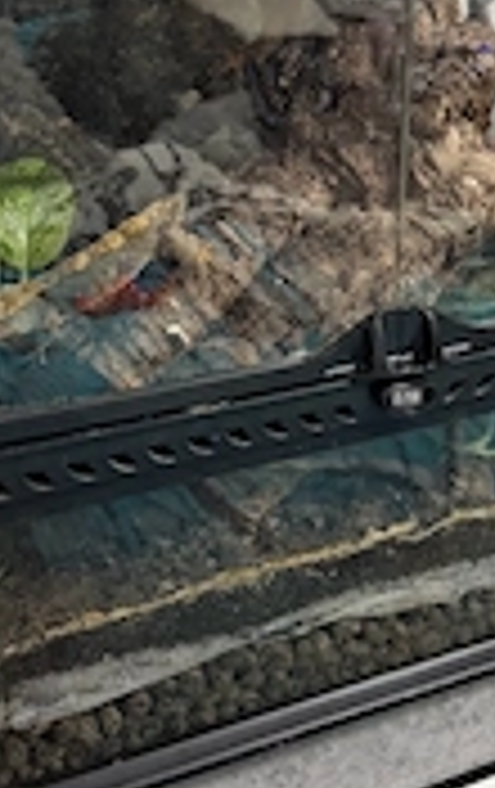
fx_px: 1247
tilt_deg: -19.7
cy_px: 297
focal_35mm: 58
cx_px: 256
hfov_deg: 22.5
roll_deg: -0.5
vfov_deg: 34.9
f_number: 1.78
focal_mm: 6.76
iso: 1000
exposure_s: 1/40
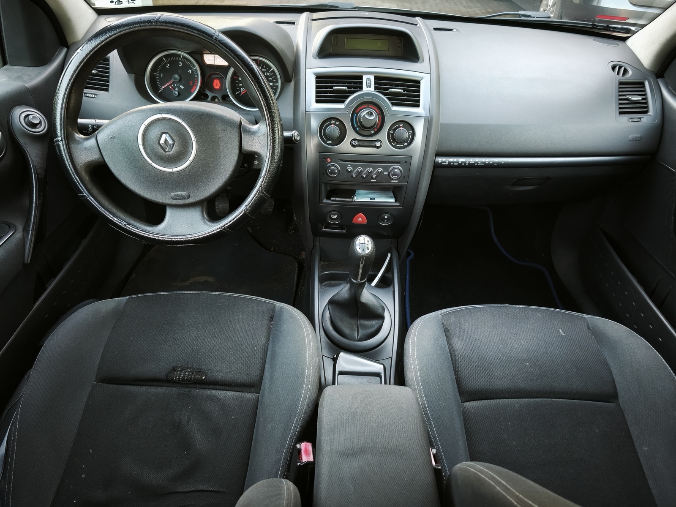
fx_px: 449
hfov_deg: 73.9
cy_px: 254
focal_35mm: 23
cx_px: 338
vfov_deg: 58.9
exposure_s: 1/26.7
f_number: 1.7
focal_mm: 5.35
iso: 1250
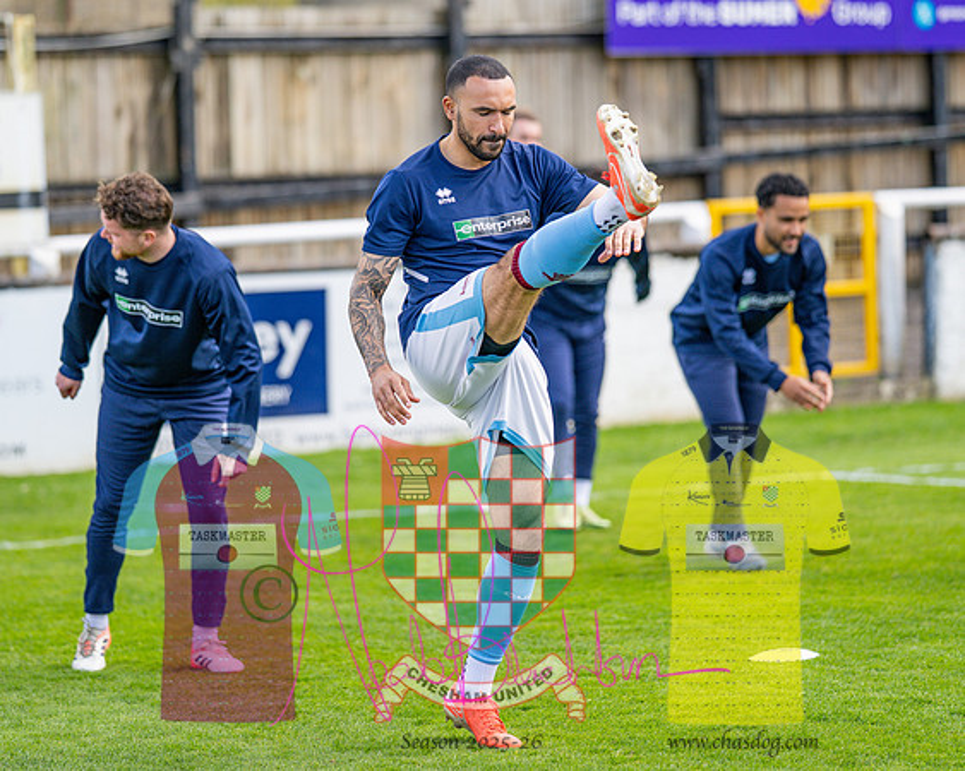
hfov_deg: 11.0
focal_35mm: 175
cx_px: 483
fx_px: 4989
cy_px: 336
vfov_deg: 8.8
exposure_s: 1/3200
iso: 200
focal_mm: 135
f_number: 2
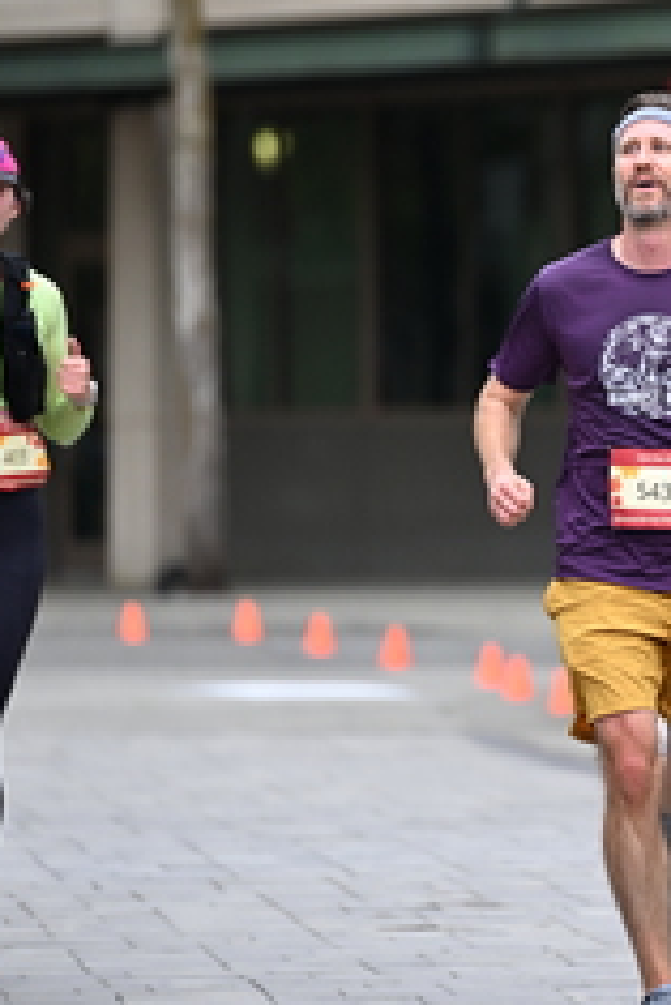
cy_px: 321
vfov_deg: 4.4
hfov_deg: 2.9
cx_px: 754
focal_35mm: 469
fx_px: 13092
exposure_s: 1/2000
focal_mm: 200
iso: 640
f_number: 2.8
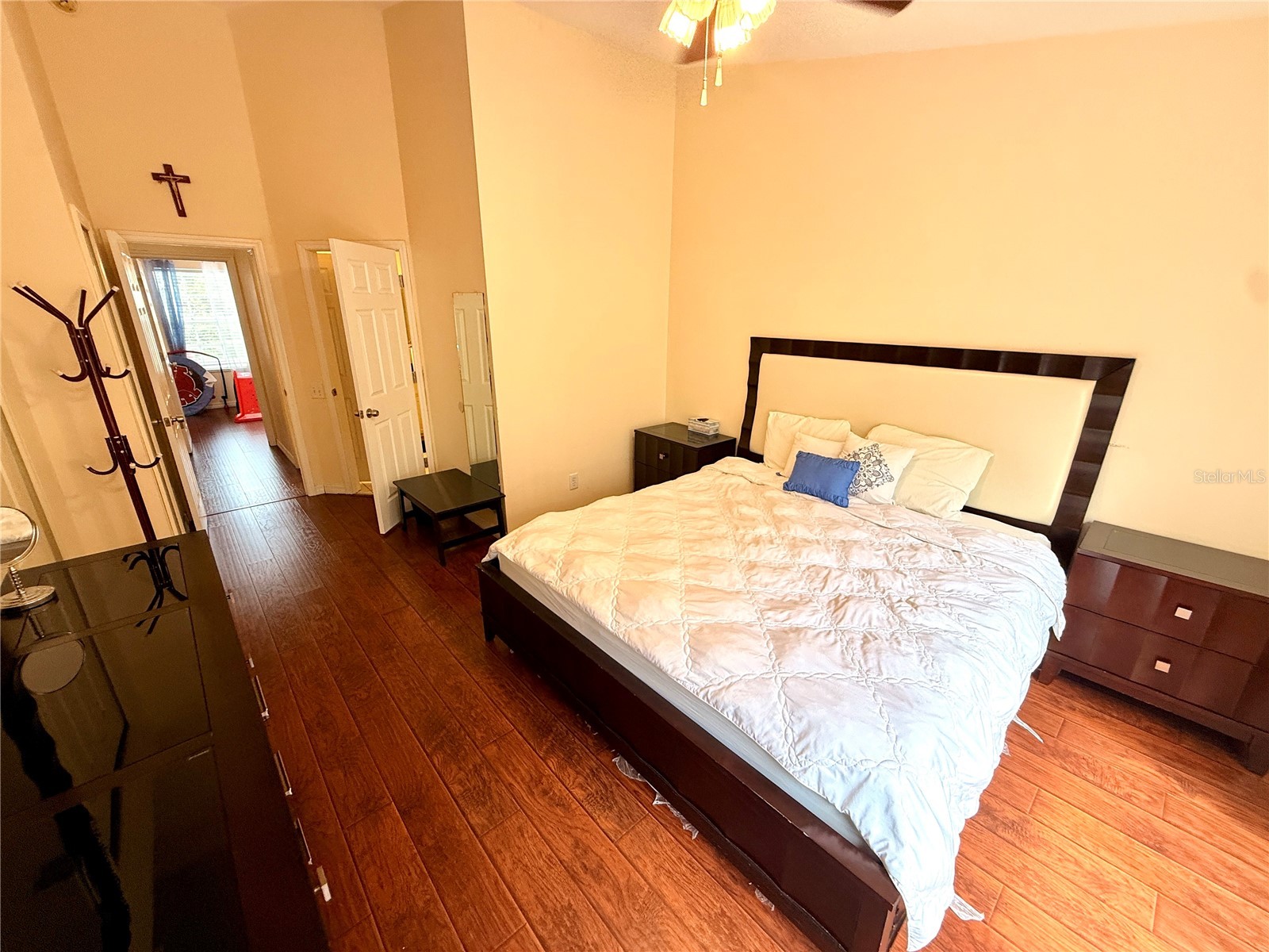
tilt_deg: -16.1
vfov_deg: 85.7
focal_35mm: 14
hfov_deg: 102.1
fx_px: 513
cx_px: 634
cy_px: 476
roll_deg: -1.2
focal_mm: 2.22
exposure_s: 1/120
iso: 100
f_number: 2.2
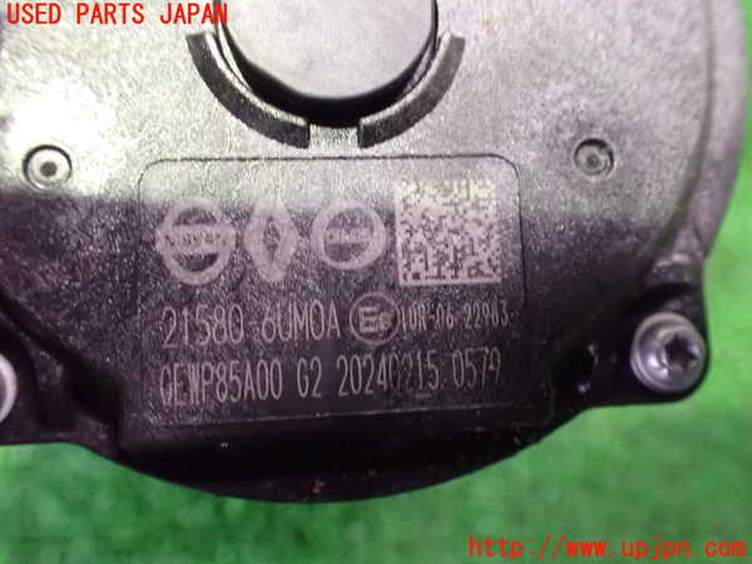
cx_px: 376
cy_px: 282
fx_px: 652
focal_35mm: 30
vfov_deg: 46.8
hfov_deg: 60.0
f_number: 2.3
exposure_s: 1/20
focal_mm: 5.4
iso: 1600
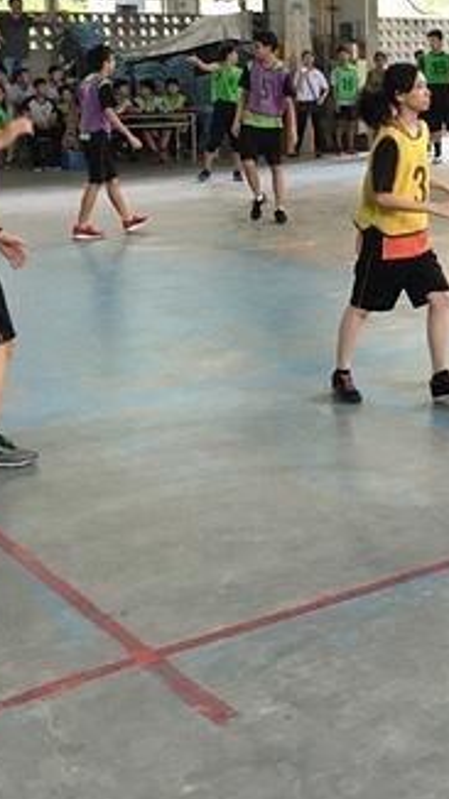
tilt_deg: -9.6
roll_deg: +0.4
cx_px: 474
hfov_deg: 18.7
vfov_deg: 33.6
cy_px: 270
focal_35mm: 62
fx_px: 1314
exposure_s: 1/30
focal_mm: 4.15
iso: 32
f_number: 2.2
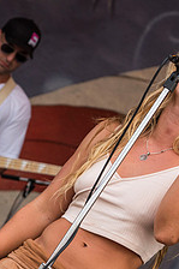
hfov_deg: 8.0
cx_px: 120
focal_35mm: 171
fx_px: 1277
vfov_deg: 12.0
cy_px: 165
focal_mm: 85
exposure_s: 1/320
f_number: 5
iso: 400
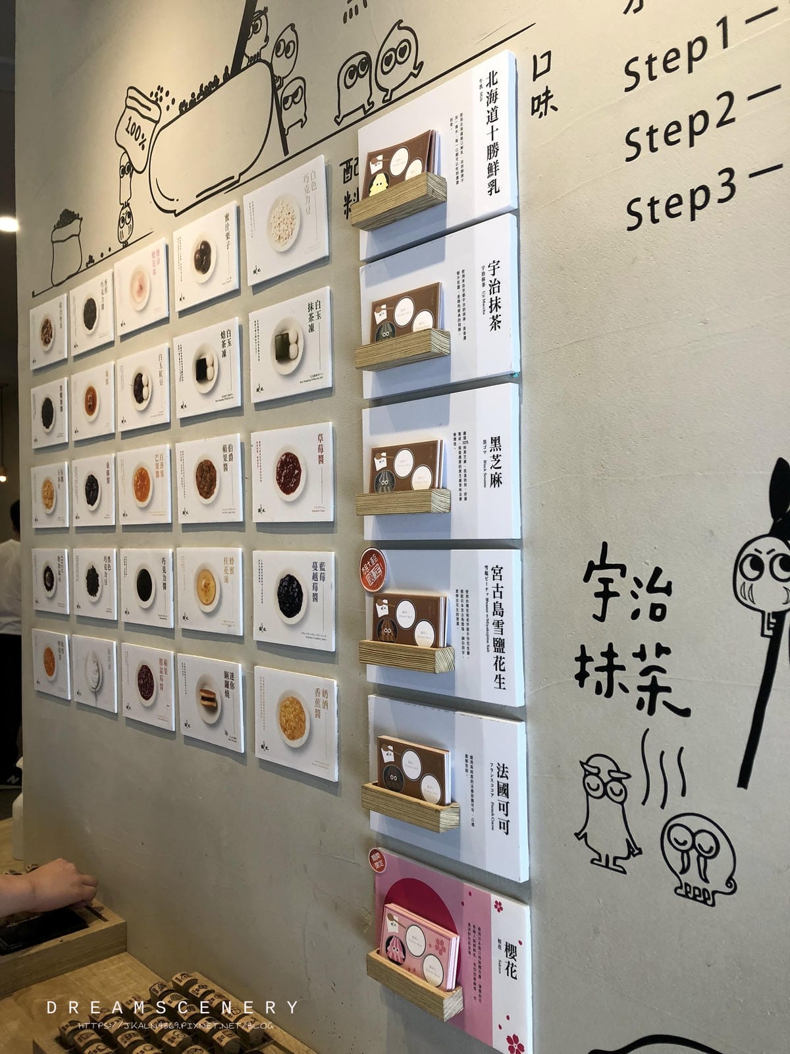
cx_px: 395
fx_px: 852
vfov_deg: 63.4
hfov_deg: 49.7
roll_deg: -0.3
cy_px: 527
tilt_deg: -0.2
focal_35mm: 28
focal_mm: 3.99
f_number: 1.8
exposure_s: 1/40
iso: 25
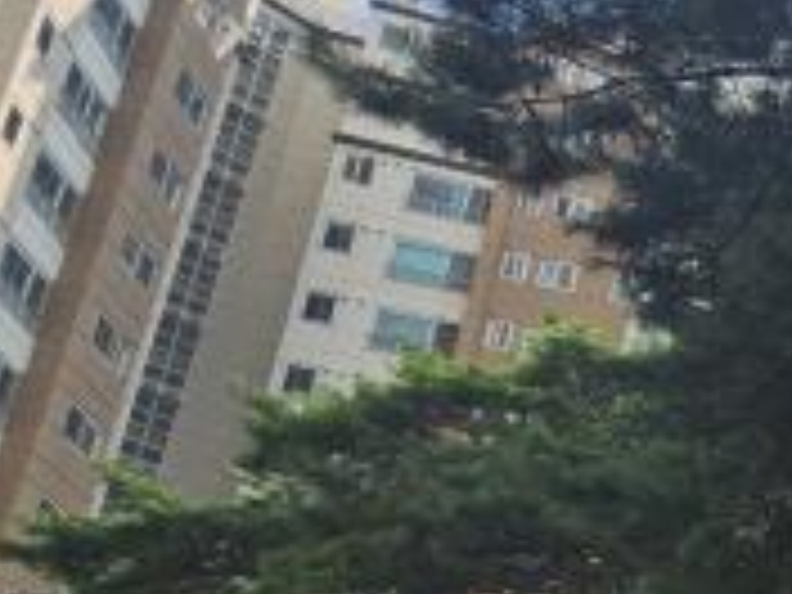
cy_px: 693
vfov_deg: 23.0
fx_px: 1350
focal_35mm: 59
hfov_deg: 17.7
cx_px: 1692
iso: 50
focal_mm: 2.2
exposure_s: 1/1681
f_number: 2.2
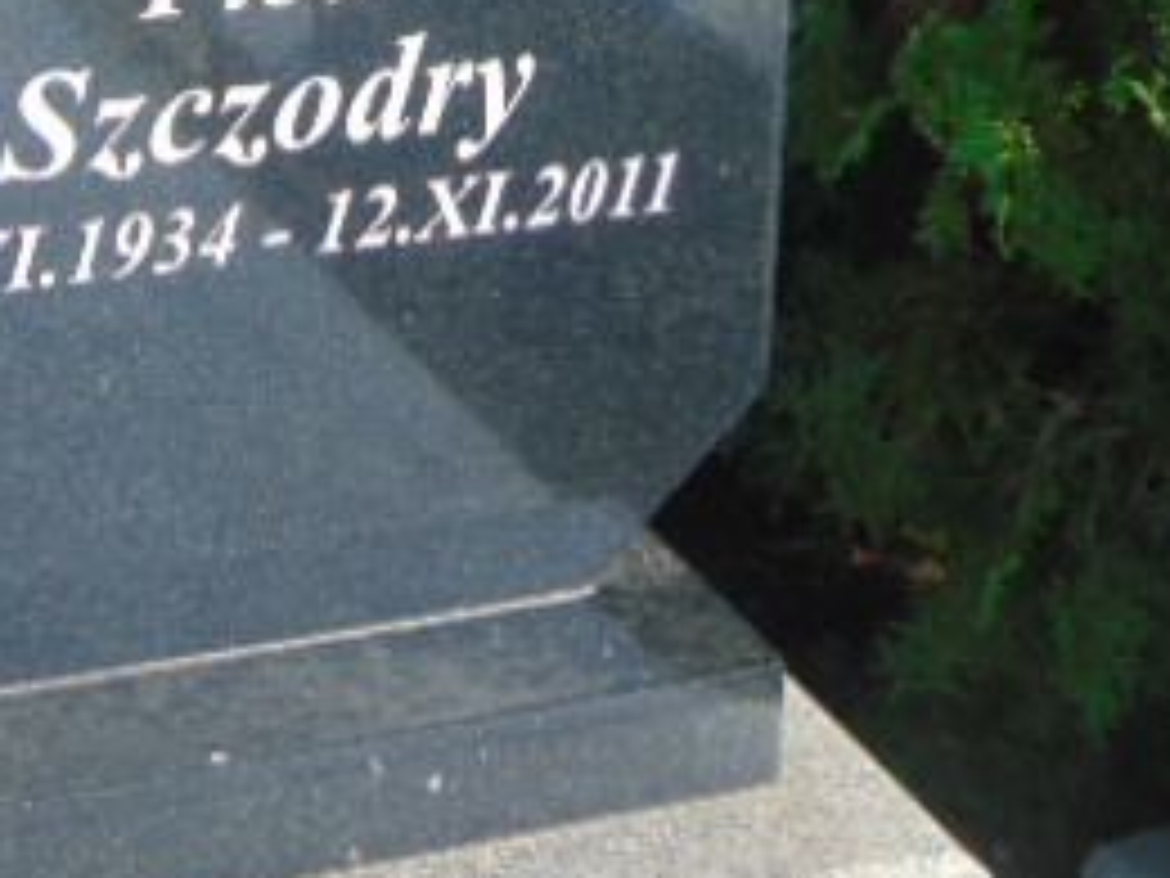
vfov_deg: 16.5
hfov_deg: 22.5
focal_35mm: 86
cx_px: 284
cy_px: -171
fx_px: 2907
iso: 80
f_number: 3.2
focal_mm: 6.3
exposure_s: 1/400
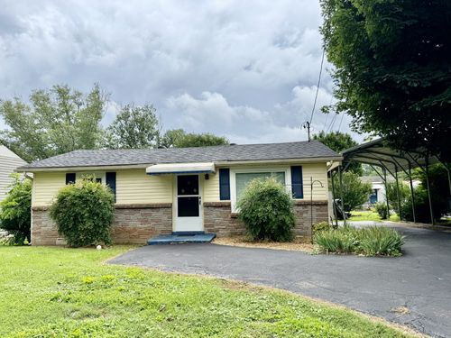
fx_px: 313
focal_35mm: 24
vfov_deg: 56.8
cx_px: 226
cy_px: 169
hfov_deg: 71.6
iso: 80
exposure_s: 1/3584
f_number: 1.78
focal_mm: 6.76
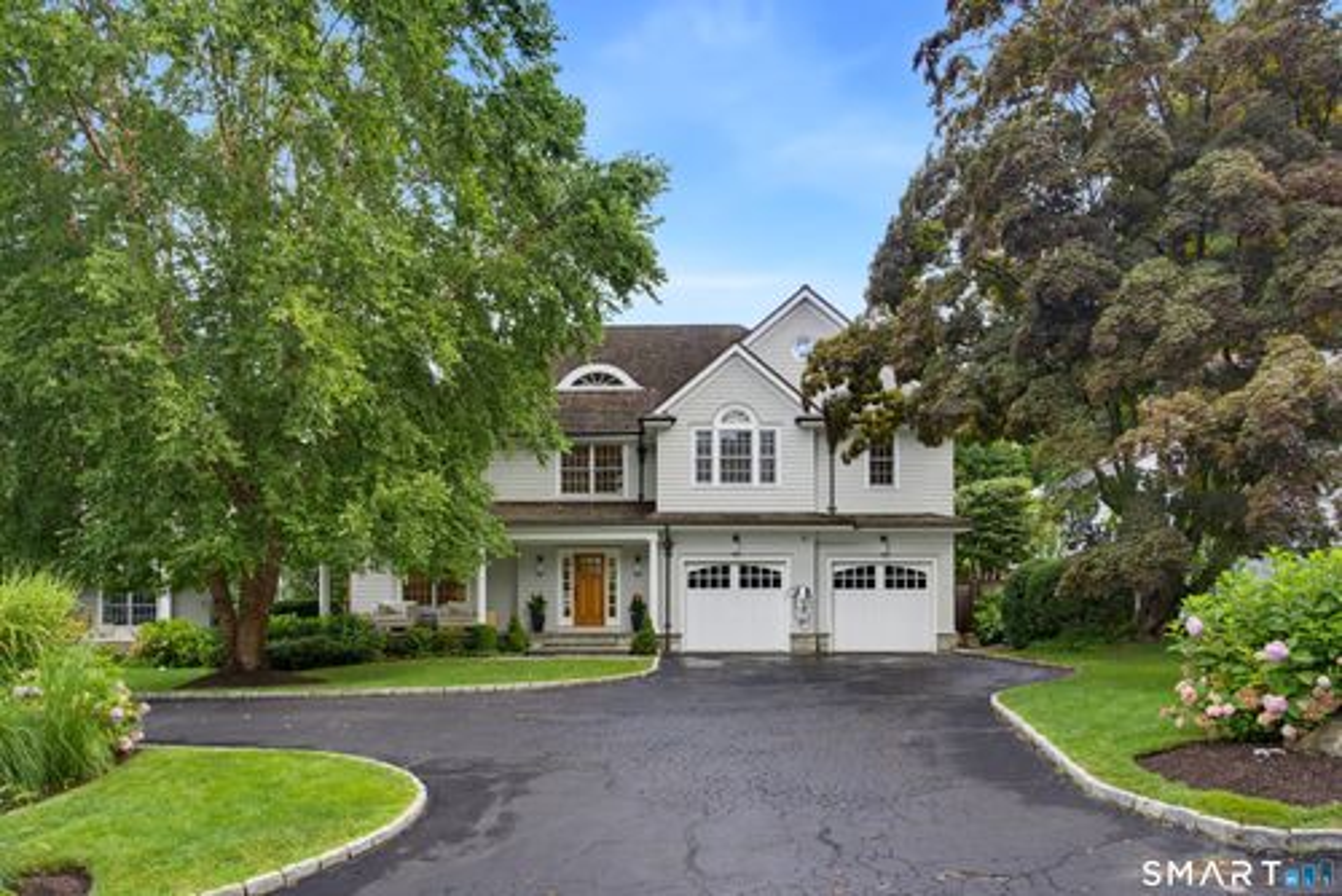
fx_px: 895
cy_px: 448
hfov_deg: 73.7
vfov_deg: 53.2
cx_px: 671
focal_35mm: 24
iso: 320
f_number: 8
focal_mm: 24
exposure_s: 1/30
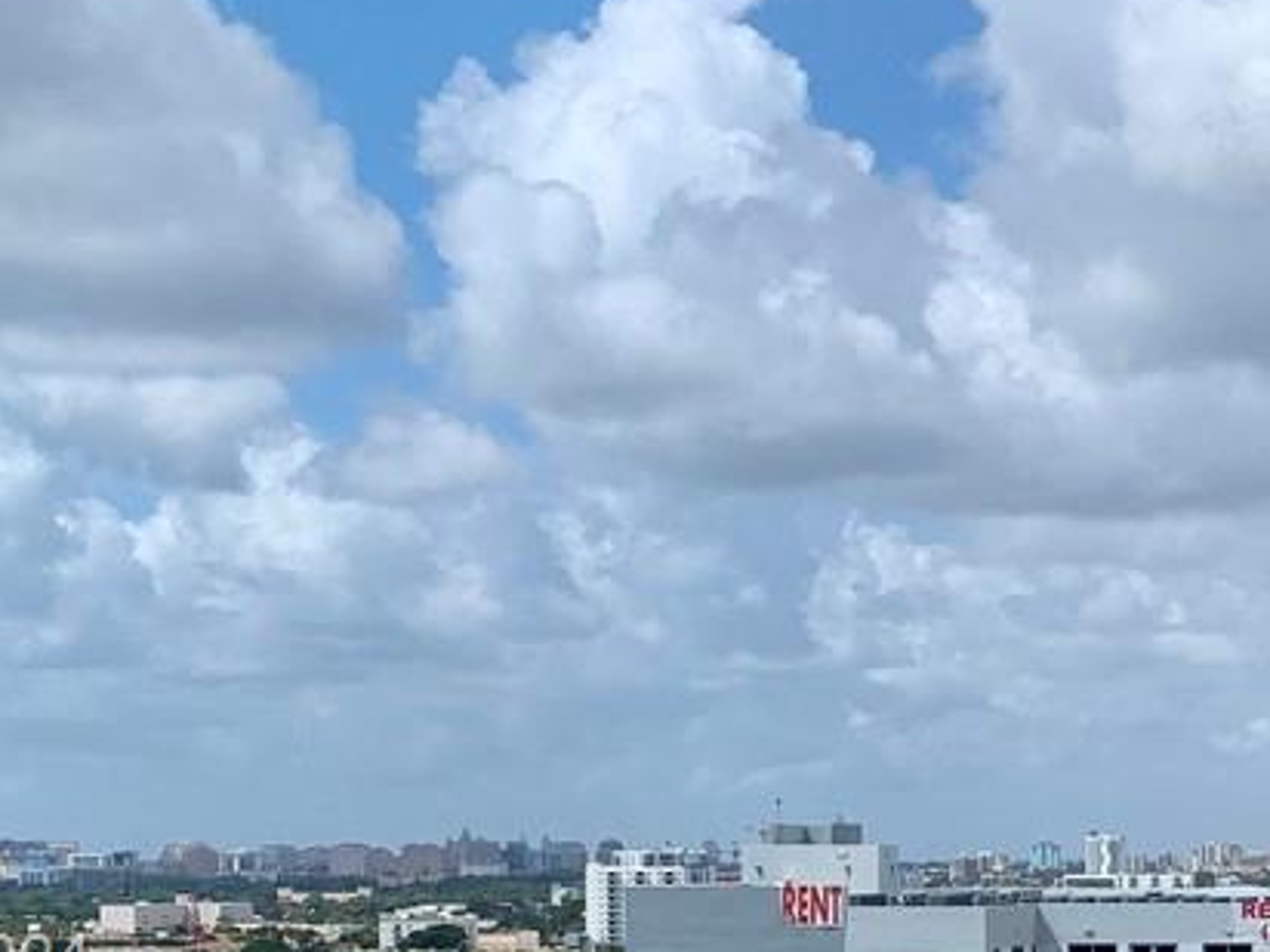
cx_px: 1572
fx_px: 3706
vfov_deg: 14.4
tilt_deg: +0.3
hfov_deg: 18.3
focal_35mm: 101
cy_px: 964
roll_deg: -0.6
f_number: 1.8
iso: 25
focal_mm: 4.25
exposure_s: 1/4673
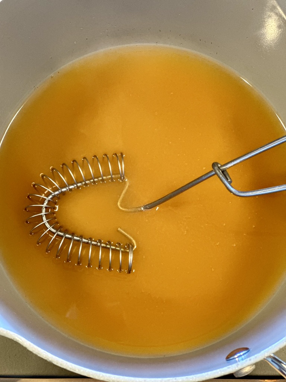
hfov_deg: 19.1
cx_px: 143
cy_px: 191
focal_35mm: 77
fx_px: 848
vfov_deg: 25.3
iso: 400
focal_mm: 9
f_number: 2.8
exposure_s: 1/40
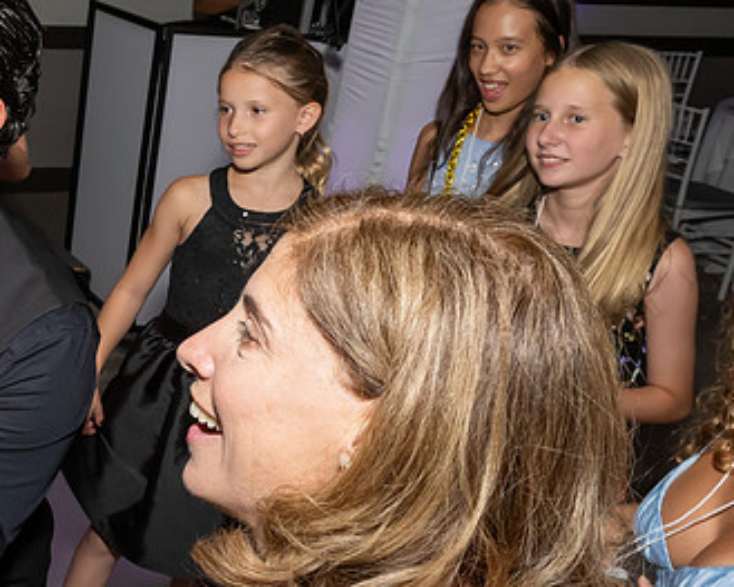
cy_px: 390
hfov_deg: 31.2
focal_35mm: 54
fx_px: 1173
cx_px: -61
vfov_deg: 27.9
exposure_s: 1/250
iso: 1000
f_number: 8
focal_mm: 17
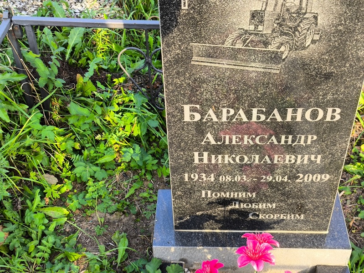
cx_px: 182
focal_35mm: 50
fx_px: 526
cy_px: 136
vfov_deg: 29.1
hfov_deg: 38.2
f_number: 1.7
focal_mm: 4.71
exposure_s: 1/106
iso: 50
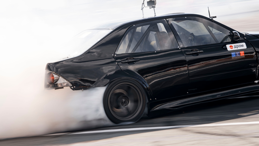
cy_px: 73
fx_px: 806
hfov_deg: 18.3
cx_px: 130
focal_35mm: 117
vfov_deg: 10.3
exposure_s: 1/125
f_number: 10
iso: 100
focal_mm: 75
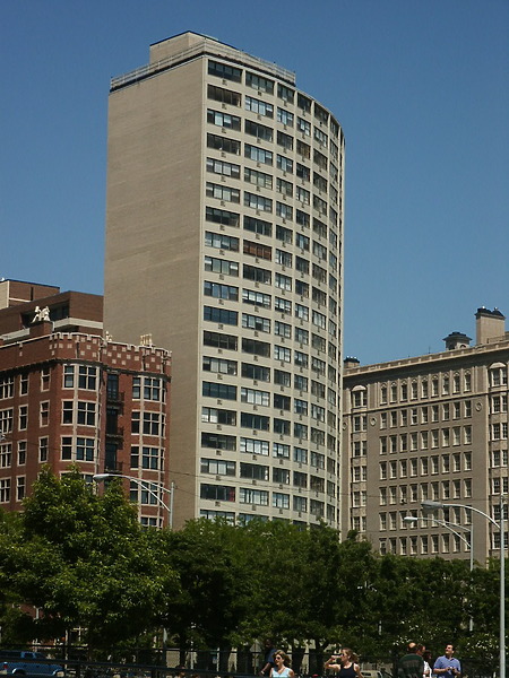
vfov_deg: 19.3
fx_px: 2000
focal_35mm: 102
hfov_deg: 14.5
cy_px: 339
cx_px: 254
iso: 64
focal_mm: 20.73
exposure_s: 1/350
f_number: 8
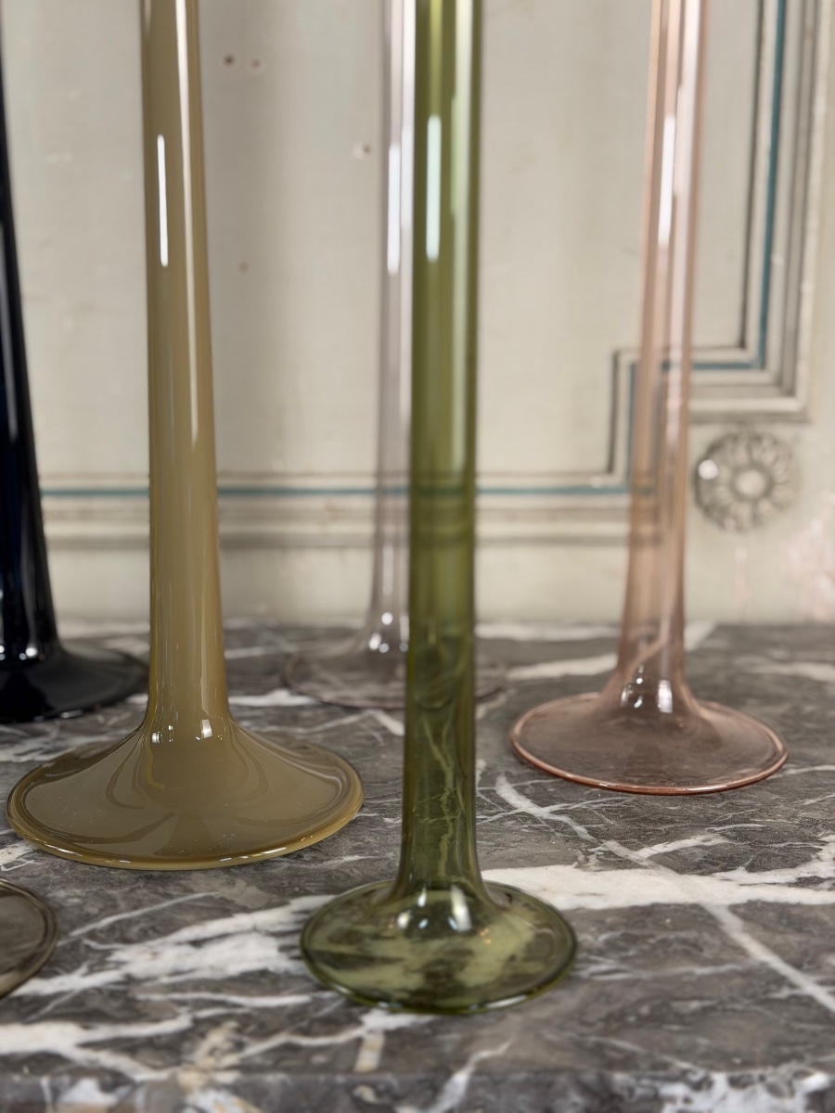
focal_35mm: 48
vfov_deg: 39.7
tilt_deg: -13.1
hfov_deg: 30.3
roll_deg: +0.6
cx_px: 418
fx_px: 1544
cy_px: 556
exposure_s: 1/50
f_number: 1.78
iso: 64
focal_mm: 6.76
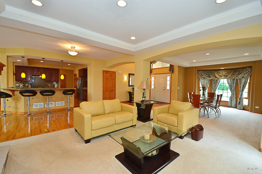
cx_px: 131
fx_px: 109
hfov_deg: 100.5
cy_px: 87
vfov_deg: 77.1
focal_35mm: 15
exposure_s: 1/60
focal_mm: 10
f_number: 7.1
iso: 800
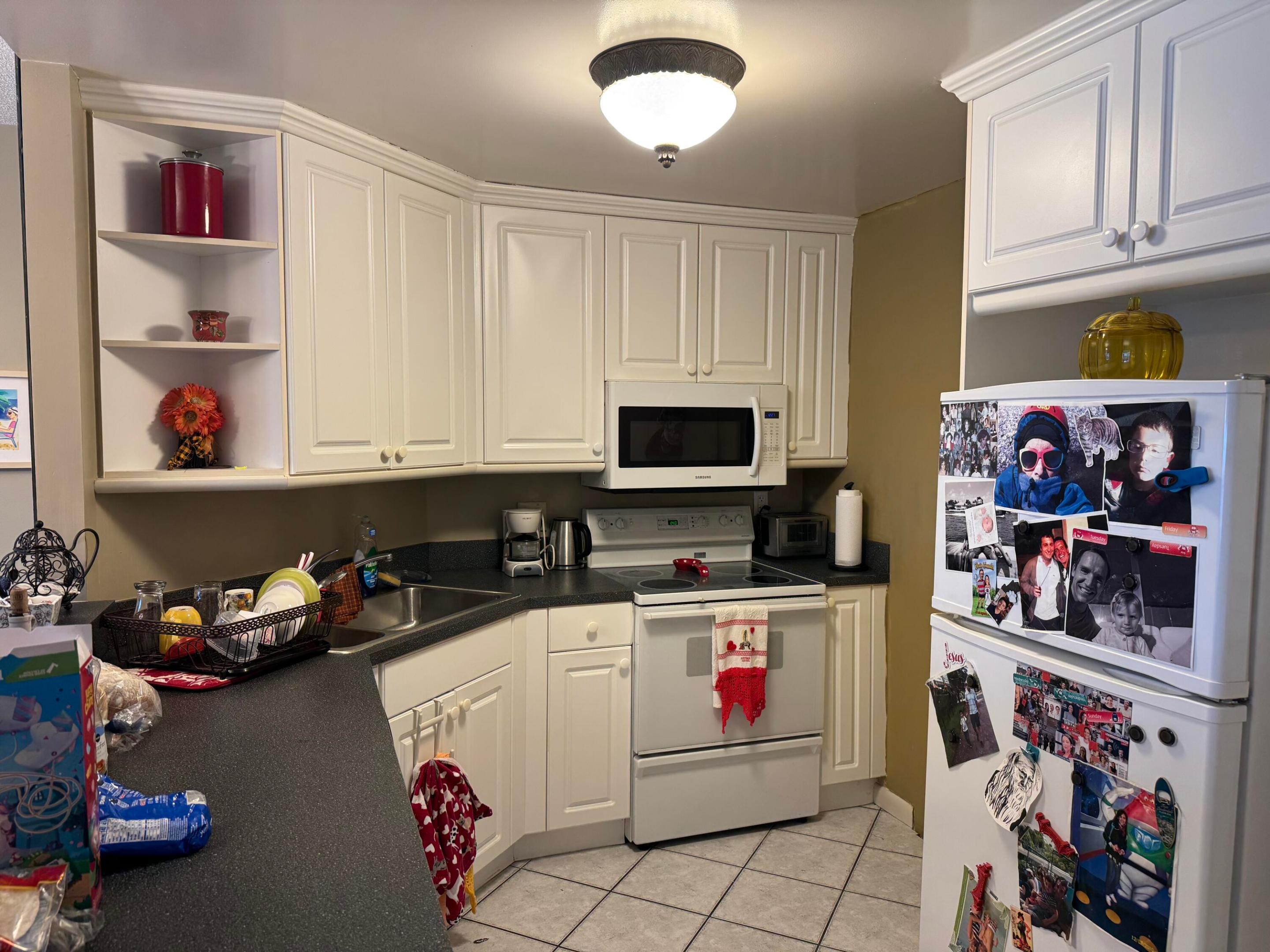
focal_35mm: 24
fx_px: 881
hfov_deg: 71.6
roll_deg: -0.1
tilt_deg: -4.4
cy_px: 476
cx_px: 635
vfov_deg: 56.8
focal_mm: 6.76
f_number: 1.78
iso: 160
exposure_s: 1/120
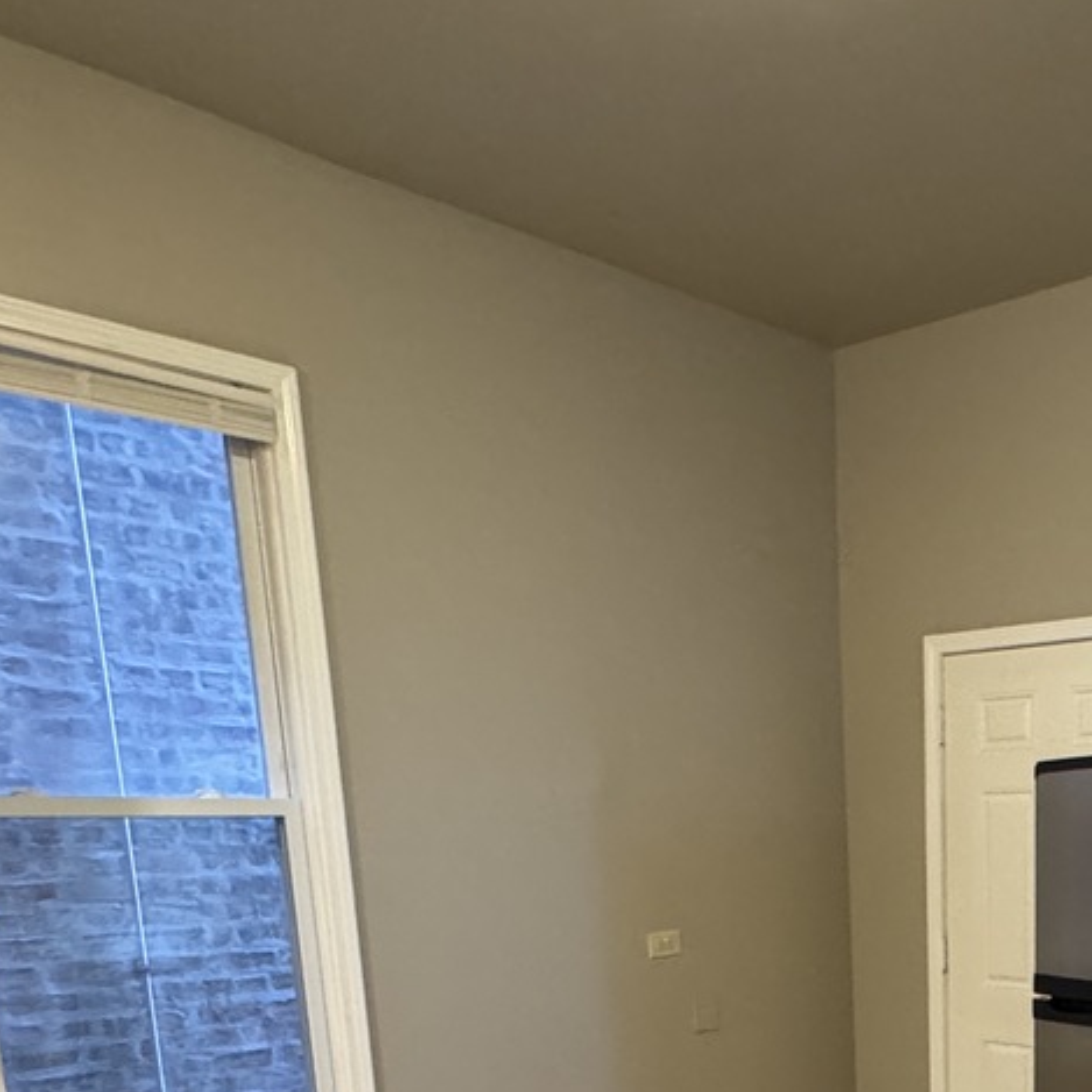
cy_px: 1113
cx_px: 943
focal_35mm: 38
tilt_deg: -12.4
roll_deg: +0.1
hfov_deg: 41.1
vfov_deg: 38.5
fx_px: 1356
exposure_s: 1/60
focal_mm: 2.22
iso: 1000
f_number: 2.2
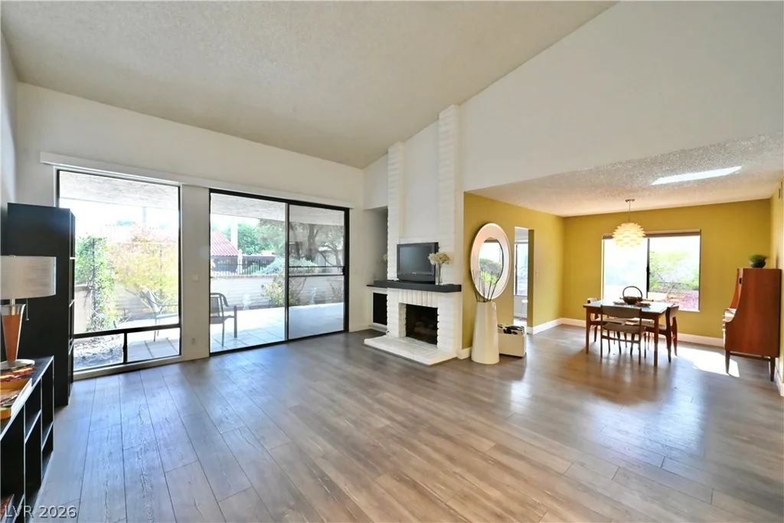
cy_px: 262
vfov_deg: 81.2
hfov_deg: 104.2
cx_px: 392
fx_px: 305
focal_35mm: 14
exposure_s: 1/60
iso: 8000
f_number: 14
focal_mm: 14
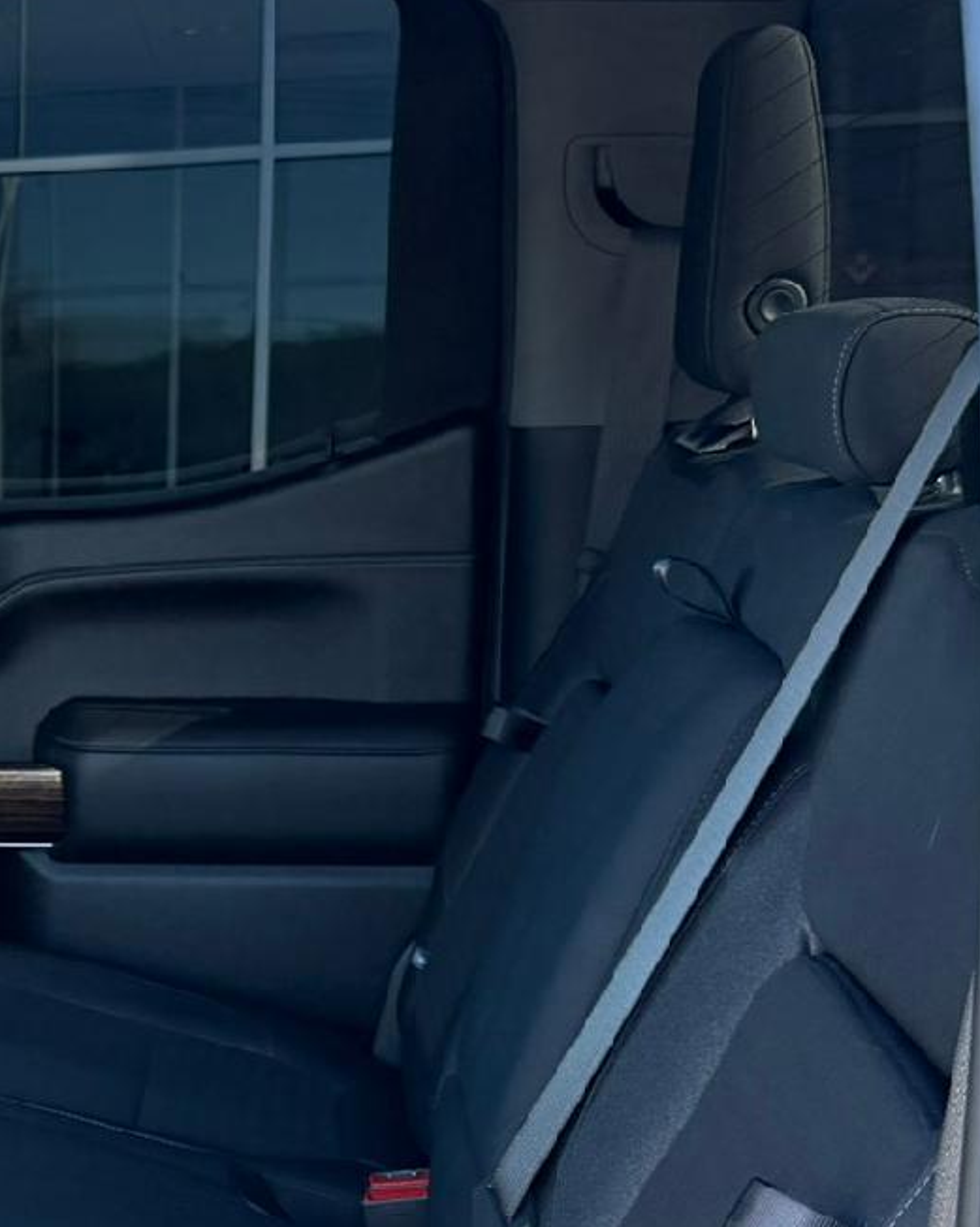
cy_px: 975
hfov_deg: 20.4
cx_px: -277
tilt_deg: -9.6
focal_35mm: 69
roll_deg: +2.4
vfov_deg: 27.0
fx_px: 2503
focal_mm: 6.76
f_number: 1.78
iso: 160
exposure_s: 1/220
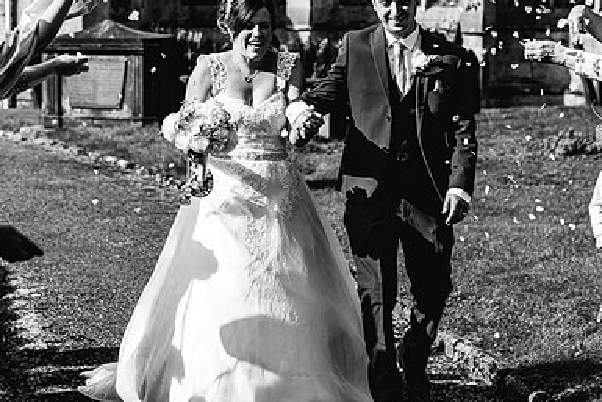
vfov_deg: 10.7
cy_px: 113
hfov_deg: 16.0
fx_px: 2141
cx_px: 203
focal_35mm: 128
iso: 64
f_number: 5
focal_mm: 85
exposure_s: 1/400
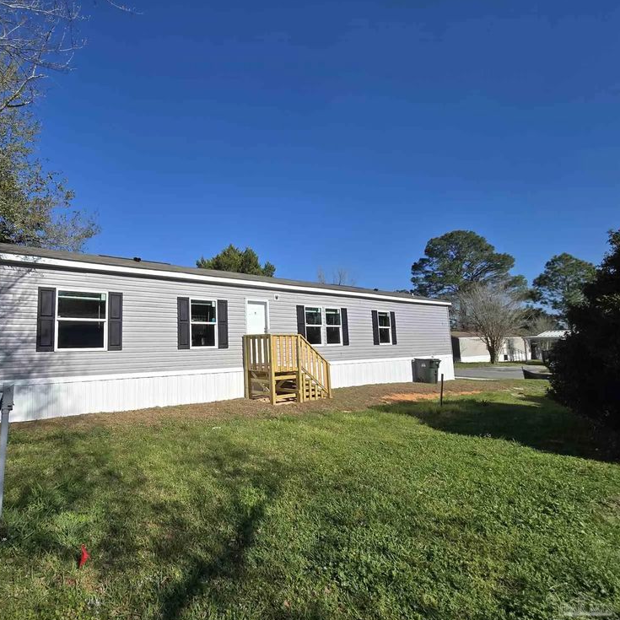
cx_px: 190
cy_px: 305
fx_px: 324
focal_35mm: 16
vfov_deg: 87.4
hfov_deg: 83.3
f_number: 2.2
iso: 50
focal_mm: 2.2
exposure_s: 1/2805
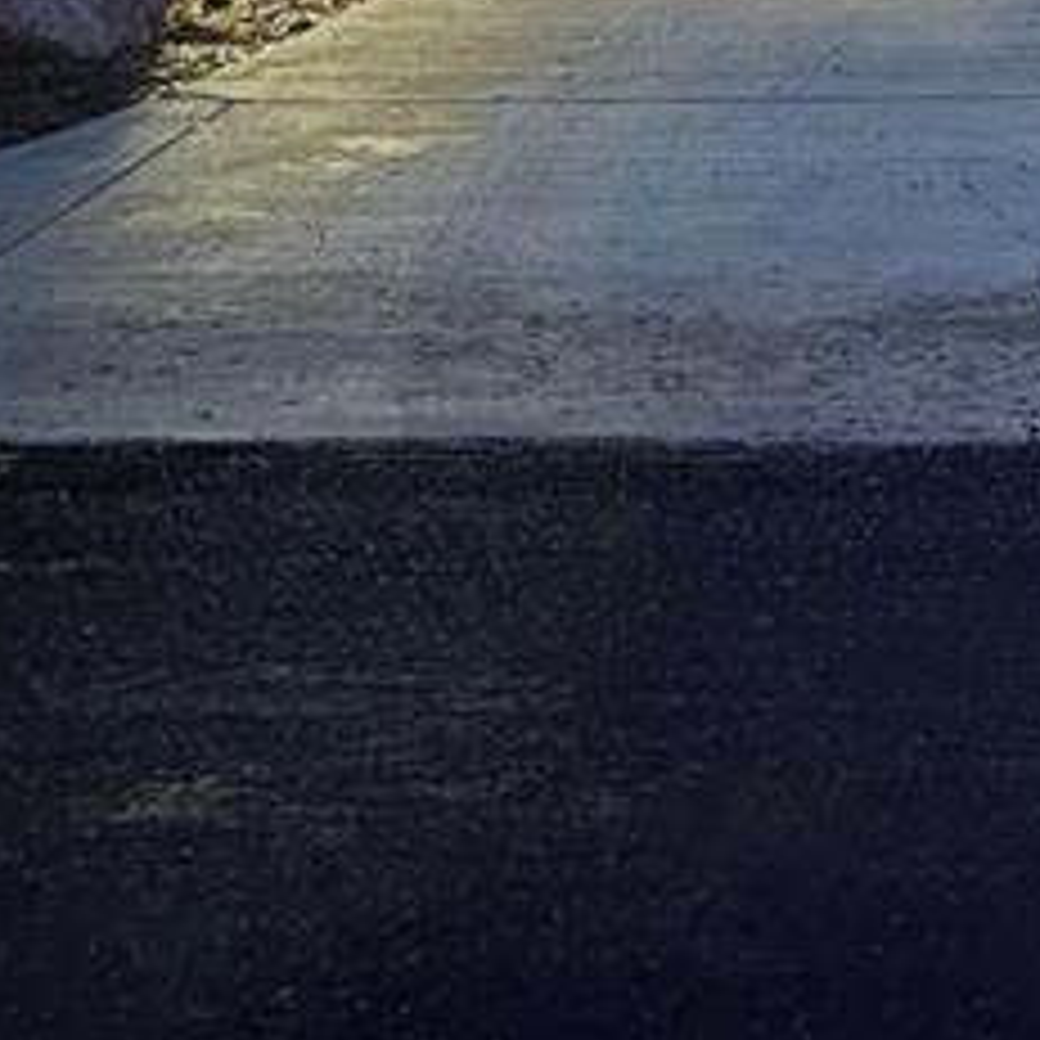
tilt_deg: -4.1
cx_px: 1531
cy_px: -394
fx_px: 3467
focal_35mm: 102
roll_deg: -0.4
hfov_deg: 15.8
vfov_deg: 16.0
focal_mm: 5.96
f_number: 1.6
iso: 1250
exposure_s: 1/5
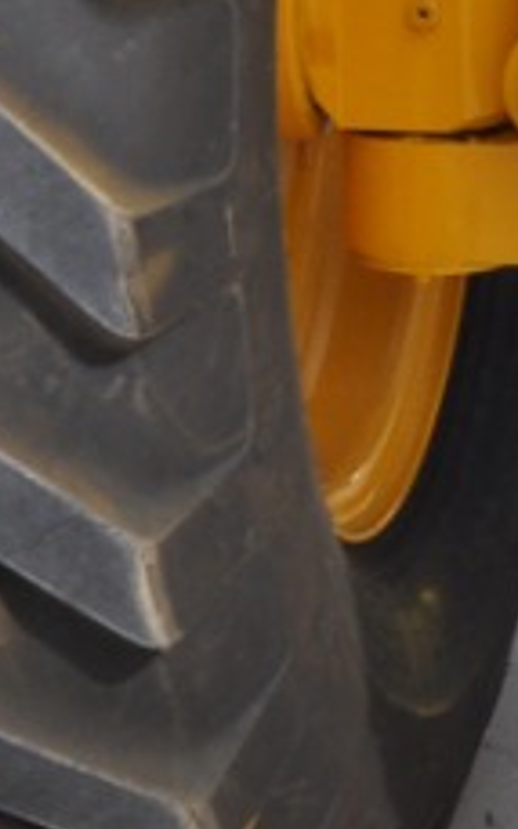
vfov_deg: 7.5
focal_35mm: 267
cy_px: -992
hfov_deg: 4.6
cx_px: 1895
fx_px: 6035
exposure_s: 1/320
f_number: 9
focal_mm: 20
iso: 200
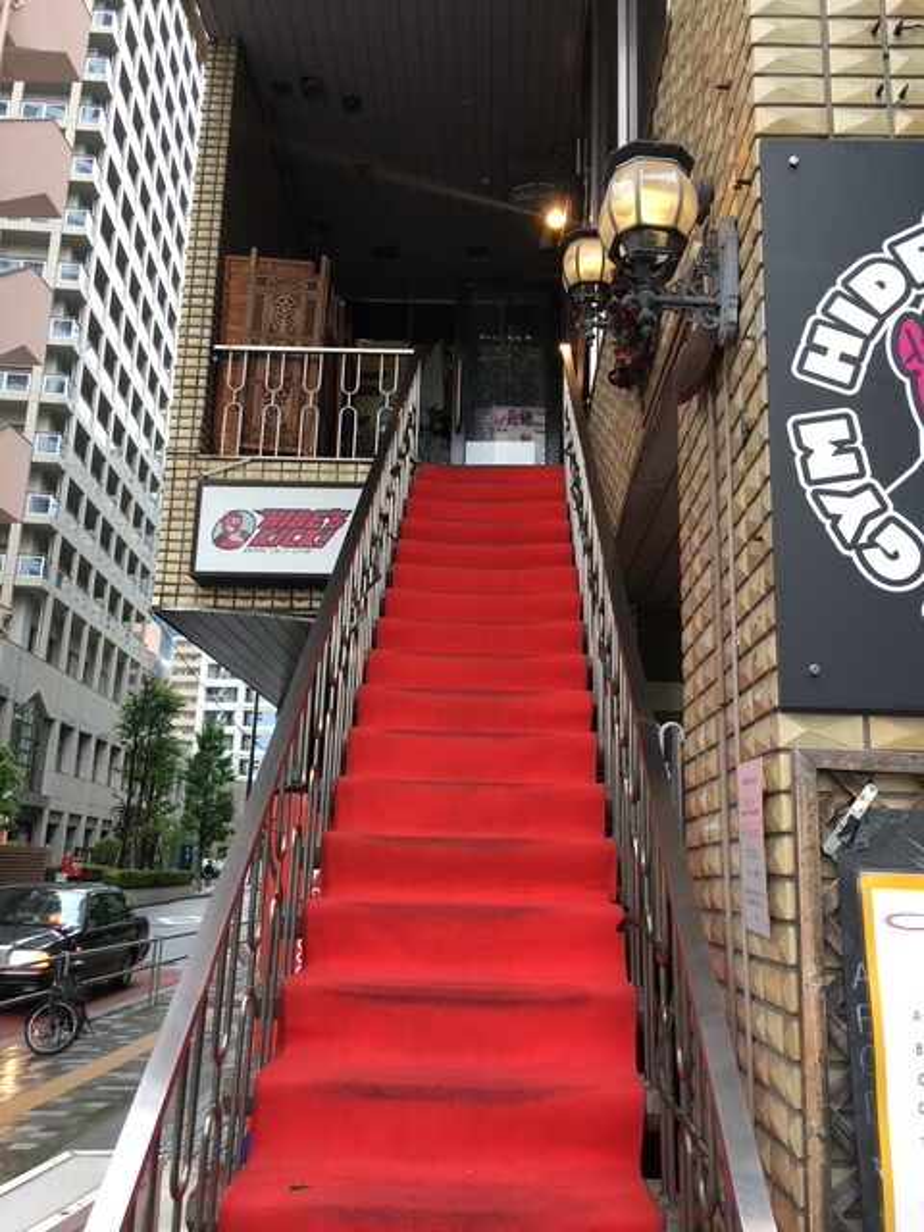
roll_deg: -2.4
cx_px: 462
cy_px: 616
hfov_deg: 48.2
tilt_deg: +14.3
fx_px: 1032
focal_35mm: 29
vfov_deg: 61.7
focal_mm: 4.15
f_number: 2.2
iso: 32
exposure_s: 1/40
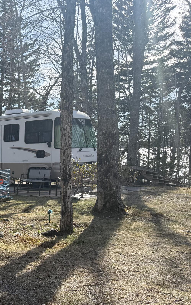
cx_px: -72
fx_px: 400
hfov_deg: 23.1
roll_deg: +0.5
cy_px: 204
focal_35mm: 48
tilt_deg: -7.6
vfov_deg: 41.3
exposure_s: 1/2525
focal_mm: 6.76
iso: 100
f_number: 1.78
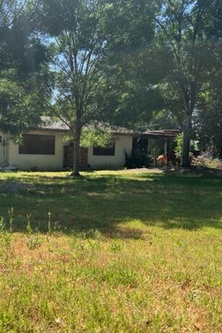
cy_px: 169
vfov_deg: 51.9
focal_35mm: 37
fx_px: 342
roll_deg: -0.9
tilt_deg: -3.9
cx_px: 70
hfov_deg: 35.5
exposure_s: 1/1377
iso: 50
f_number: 1.5
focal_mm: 5.7
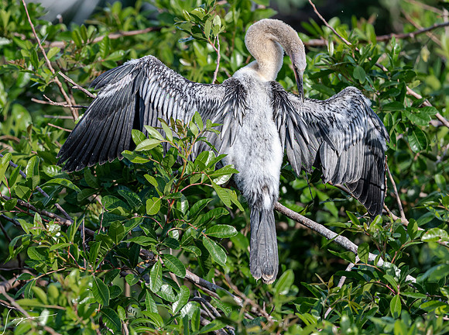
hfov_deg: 1.8
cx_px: 110
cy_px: 173
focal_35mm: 1135
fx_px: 14687
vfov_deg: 1.3
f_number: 4
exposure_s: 1/2000
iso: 640
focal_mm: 600
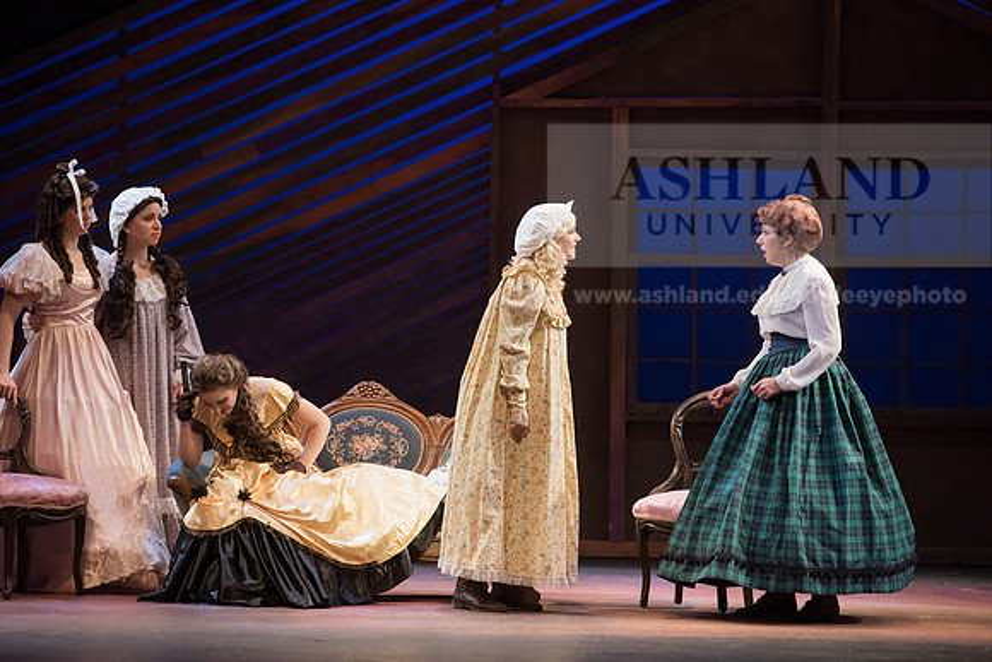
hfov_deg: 11.4
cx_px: 496
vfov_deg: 7.6
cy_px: 331
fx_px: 4961
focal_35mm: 180
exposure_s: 1/400
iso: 3200
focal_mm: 180
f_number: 3.5
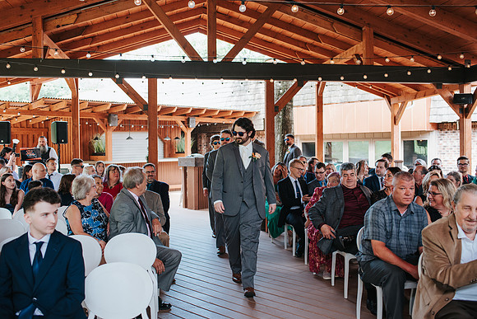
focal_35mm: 36
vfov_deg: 36.9
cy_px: 160
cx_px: 238
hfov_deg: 53.1
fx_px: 477
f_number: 3.2
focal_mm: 35
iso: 280
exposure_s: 1/125
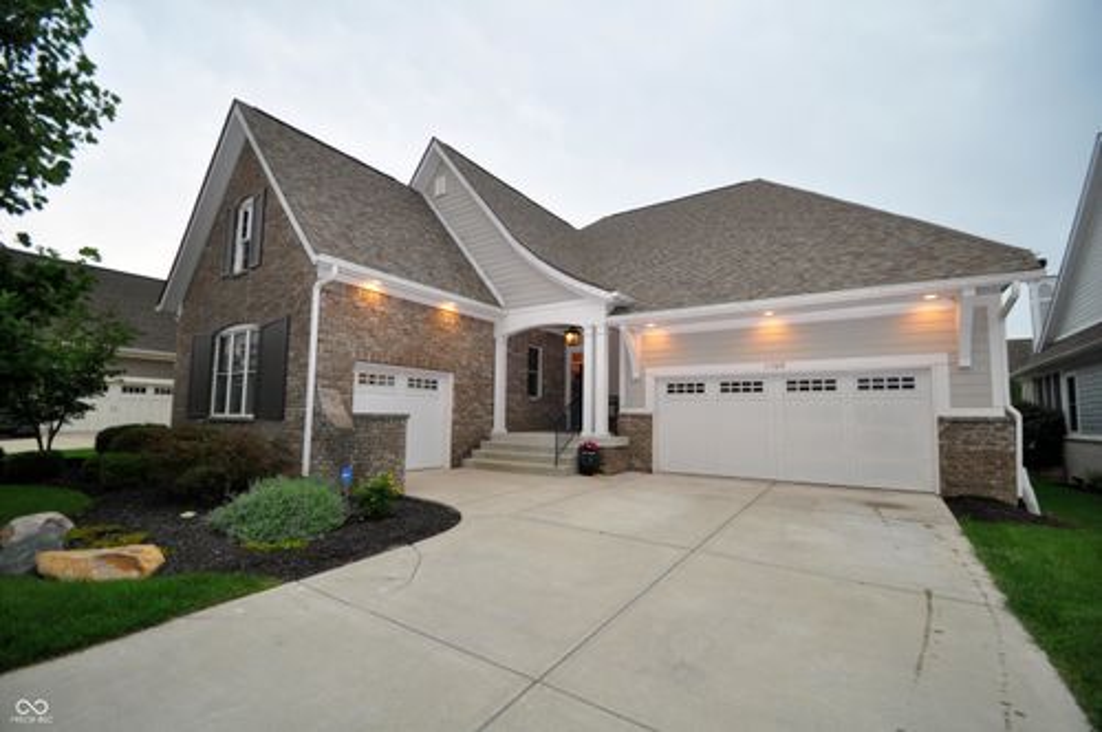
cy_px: 366
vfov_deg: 77.2
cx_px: 551
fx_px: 459
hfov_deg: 100.5
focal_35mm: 15
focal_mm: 10
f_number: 4
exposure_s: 1/60
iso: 640
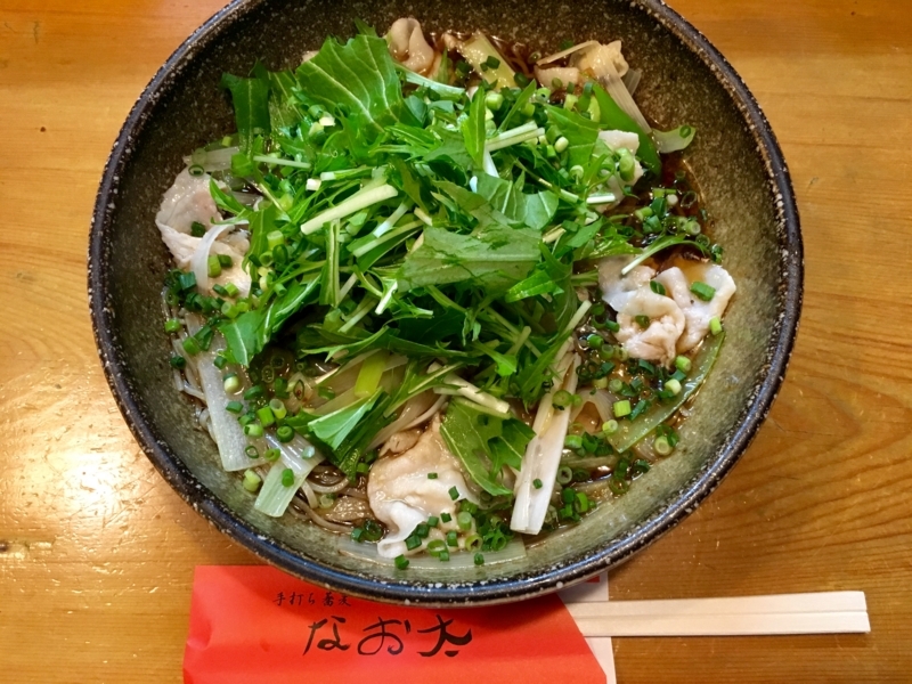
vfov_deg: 48.2
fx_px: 764
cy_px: 342
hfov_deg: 61.7
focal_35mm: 29
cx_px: 456
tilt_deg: -73.3
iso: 200
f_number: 2.2
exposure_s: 1/24
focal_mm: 4.15
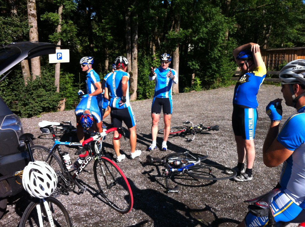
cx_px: 152
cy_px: 114
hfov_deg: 52.7
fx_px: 308
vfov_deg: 40.6
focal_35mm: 35
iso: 80
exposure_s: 1/973
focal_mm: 3.85
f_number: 2.8
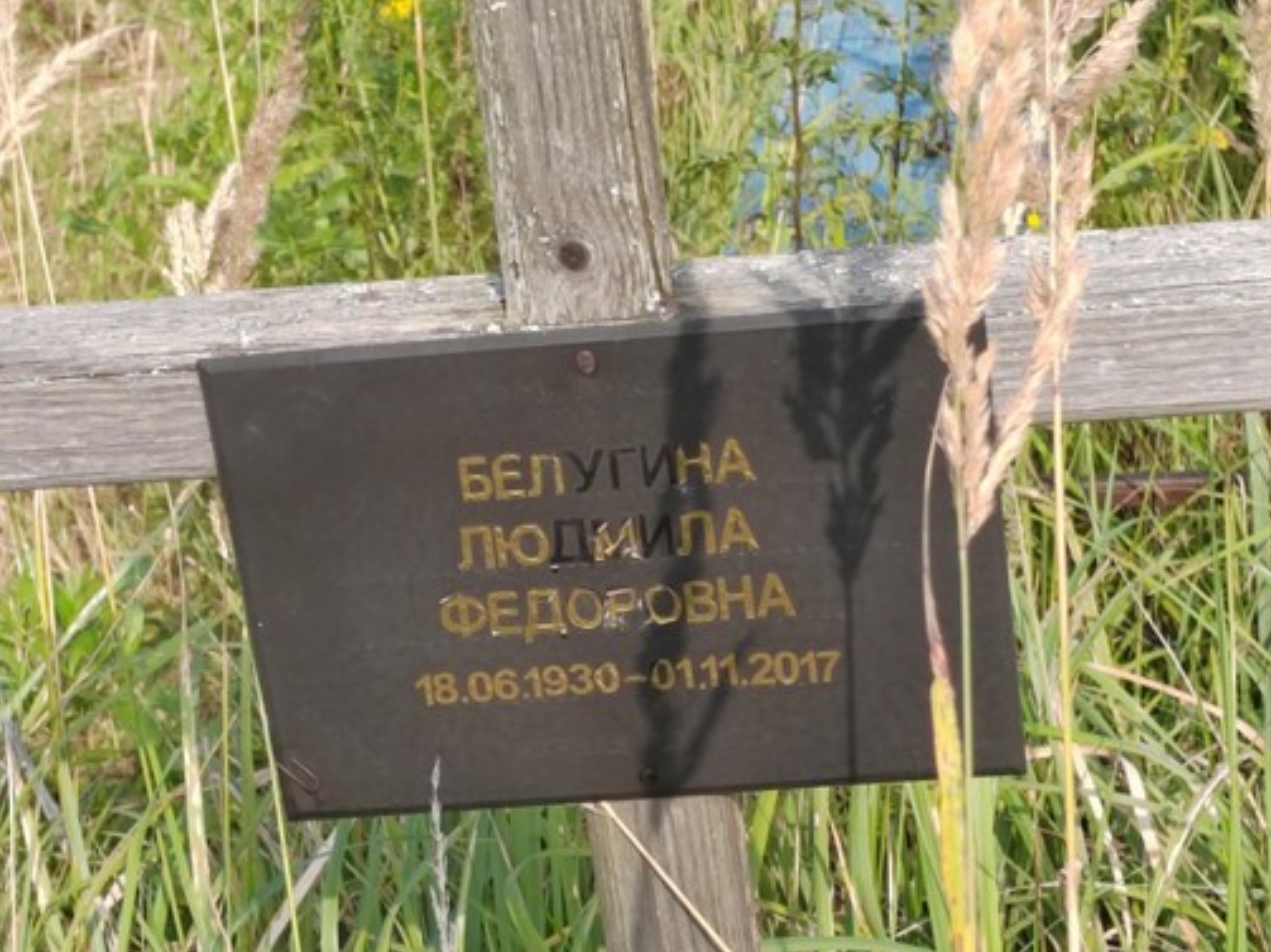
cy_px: 508
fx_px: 3854
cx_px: 558
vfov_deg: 14.1
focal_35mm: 105
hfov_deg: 18.7
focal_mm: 5.52
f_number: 1.9
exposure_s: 1/560
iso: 100
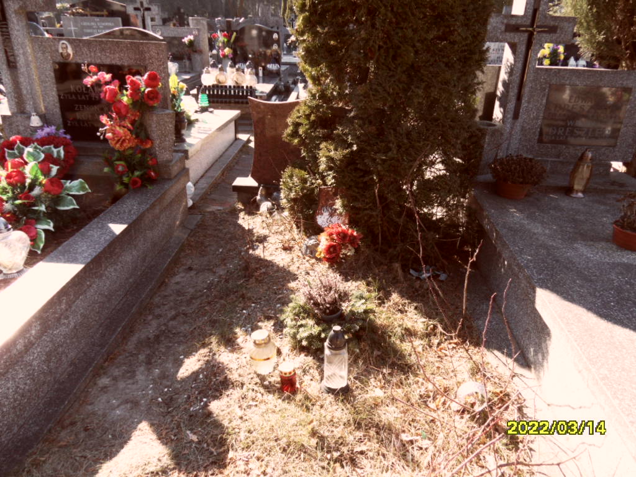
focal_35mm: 24
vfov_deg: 56.8
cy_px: 238
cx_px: 318
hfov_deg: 71.6
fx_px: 441
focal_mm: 3.9
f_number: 3.2
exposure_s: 1/180
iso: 80
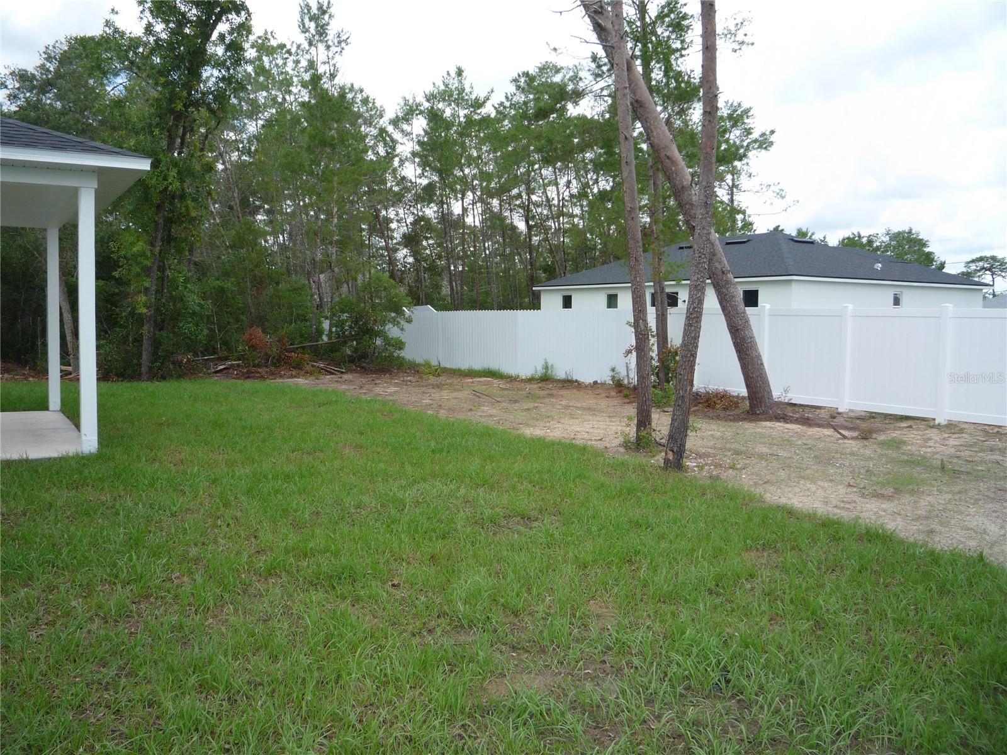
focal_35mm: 30
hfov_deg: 60.0
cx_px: 504
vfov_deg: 46.8
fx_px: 873
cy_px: 378
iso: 100
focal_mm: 5.2
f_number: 4
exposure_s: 1/320
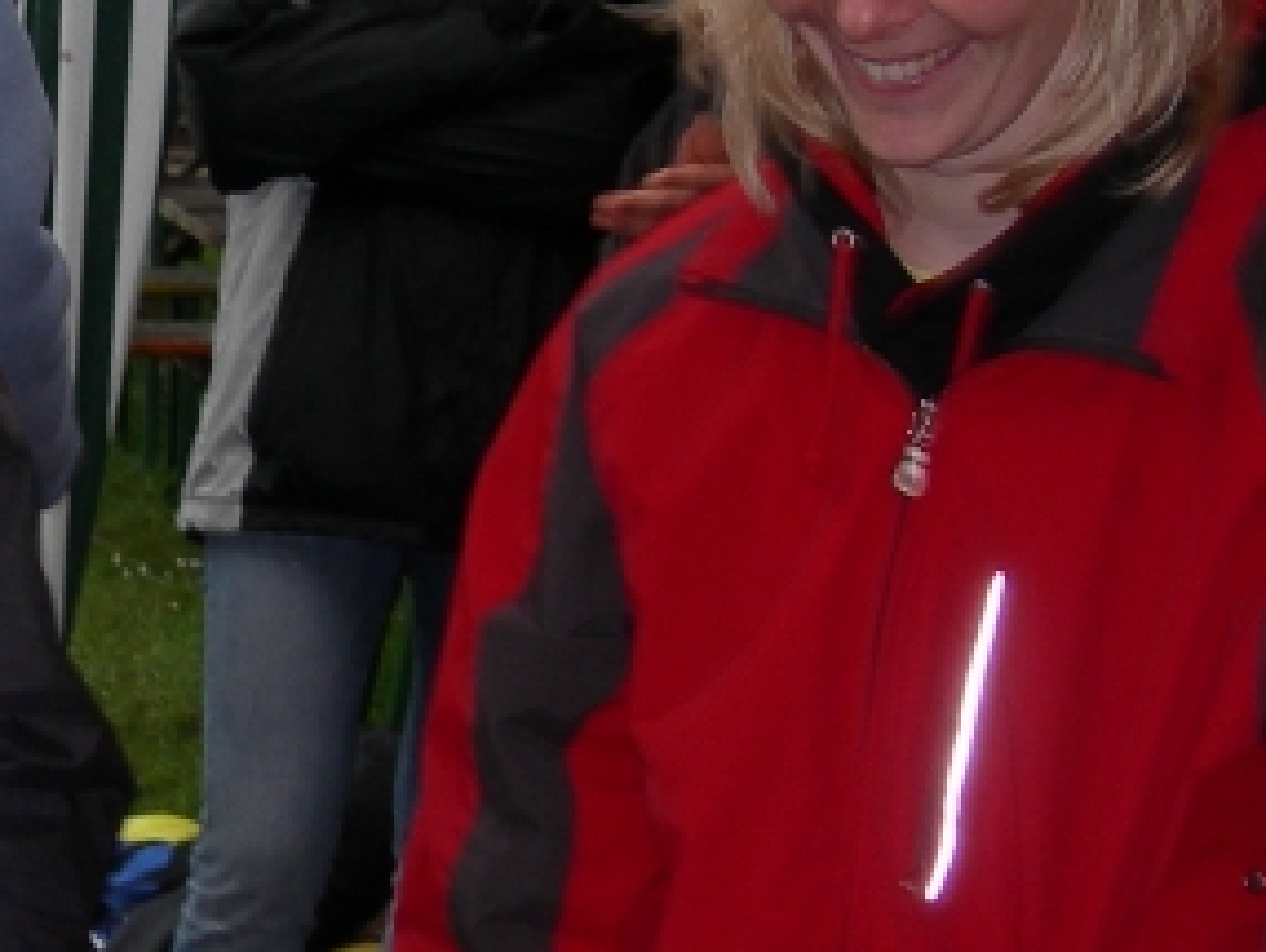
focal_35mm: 136
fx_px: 4978
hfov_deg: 14.1
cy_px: 708
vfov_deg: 10.9
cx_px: -199
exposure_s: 1/60.1
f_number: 2.8
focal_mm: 7.8
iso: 50
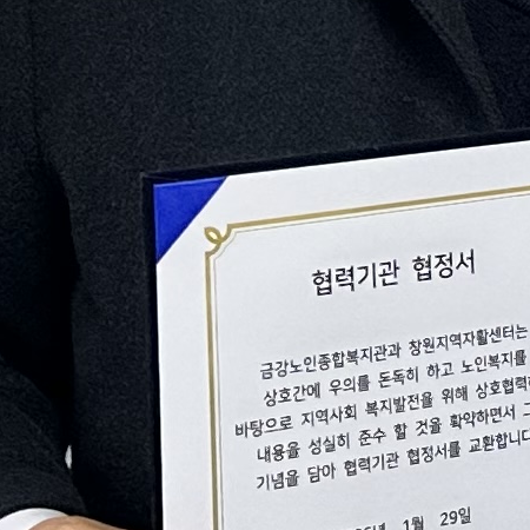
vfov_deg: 8.8
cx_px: 993
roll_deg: -0.5
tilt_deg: +1.7
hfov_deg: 8.8
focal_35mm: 190
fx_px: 3291
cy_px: -440
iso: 200
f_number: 1.78
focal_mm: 6.86
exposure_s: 1/120
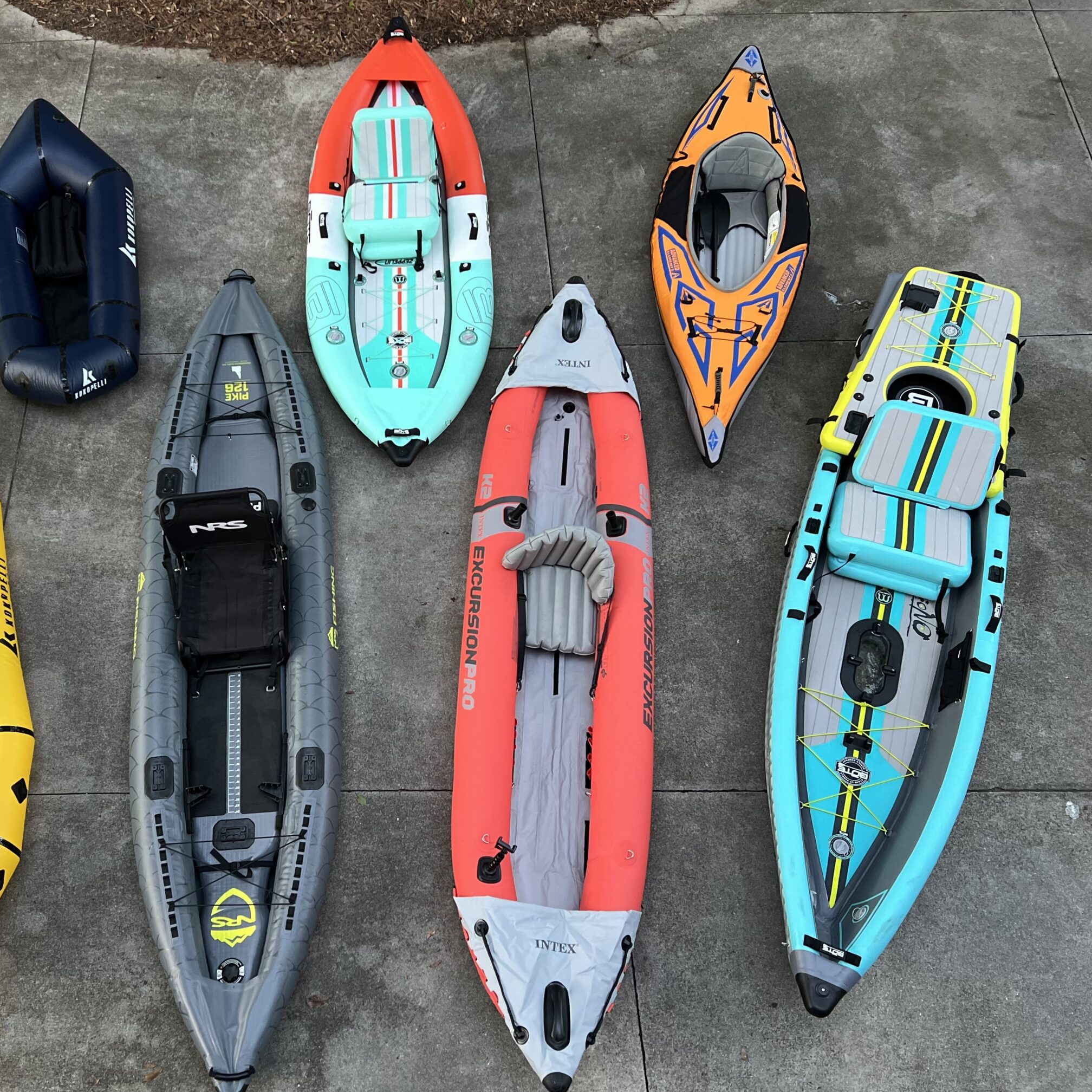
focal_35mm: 31
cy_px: 543
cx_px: 390
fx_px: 1106
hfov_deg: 51.8
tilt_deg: -62.9
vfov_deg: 52.5
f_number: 1.5
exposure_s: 1/60
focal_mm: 5.7
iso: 250
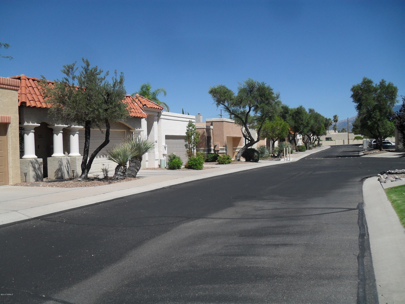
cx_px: 202
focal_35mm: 35
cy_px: 152
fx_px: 409
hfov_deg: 52.6
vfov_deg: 40.7
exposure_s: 1/250
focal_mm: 6.2
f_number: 8.9
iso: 100
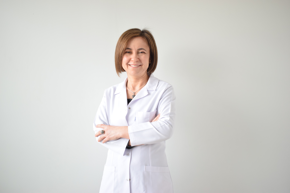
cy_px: 96
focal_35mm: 40
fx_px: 326
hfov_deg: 47.9
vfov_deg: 33.0
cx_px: 145
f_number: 4
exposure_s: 1/50
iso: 800
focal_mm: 27
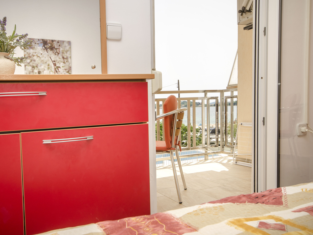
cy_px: 116
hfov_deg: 57.2
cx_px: 133
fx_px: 285
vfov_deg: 44.7
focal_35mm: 32
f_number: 8
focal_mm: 19
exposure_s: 1/160
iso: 100
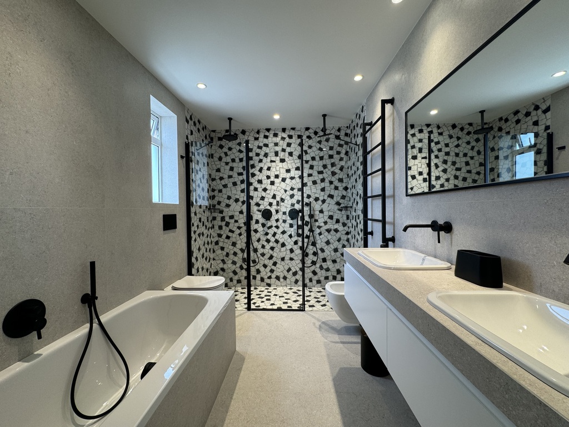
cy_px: 214
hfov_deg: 102.1
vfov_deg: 85.7
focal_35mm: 14
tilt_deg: -0.8
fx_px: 230
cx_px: 284
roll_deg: +0.4
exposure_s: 1/99
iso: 64
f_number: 2.2
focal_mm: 2.22
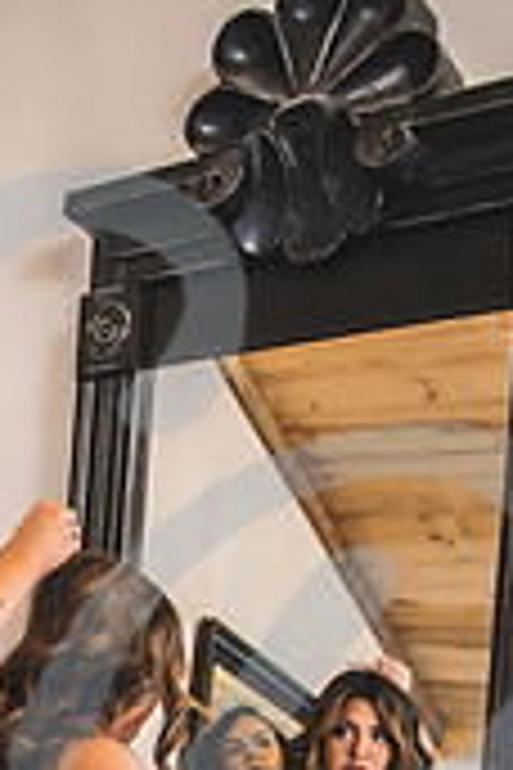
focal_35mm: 63
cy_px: 928
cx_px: -22
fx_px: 1347
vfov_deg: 27.9
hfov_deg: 20.7
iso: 1600
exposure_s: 1/125
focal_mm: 24
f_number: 2.8
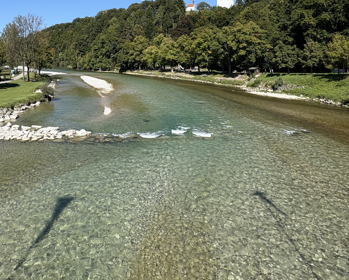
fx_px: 279
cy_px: 49
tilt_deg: +2.9
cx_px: 115
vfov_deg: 49.5
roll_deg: +0.0
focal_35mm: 27
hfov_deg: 62.4
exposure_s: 1/1506
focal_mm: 2.22
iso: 50
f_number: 2.2
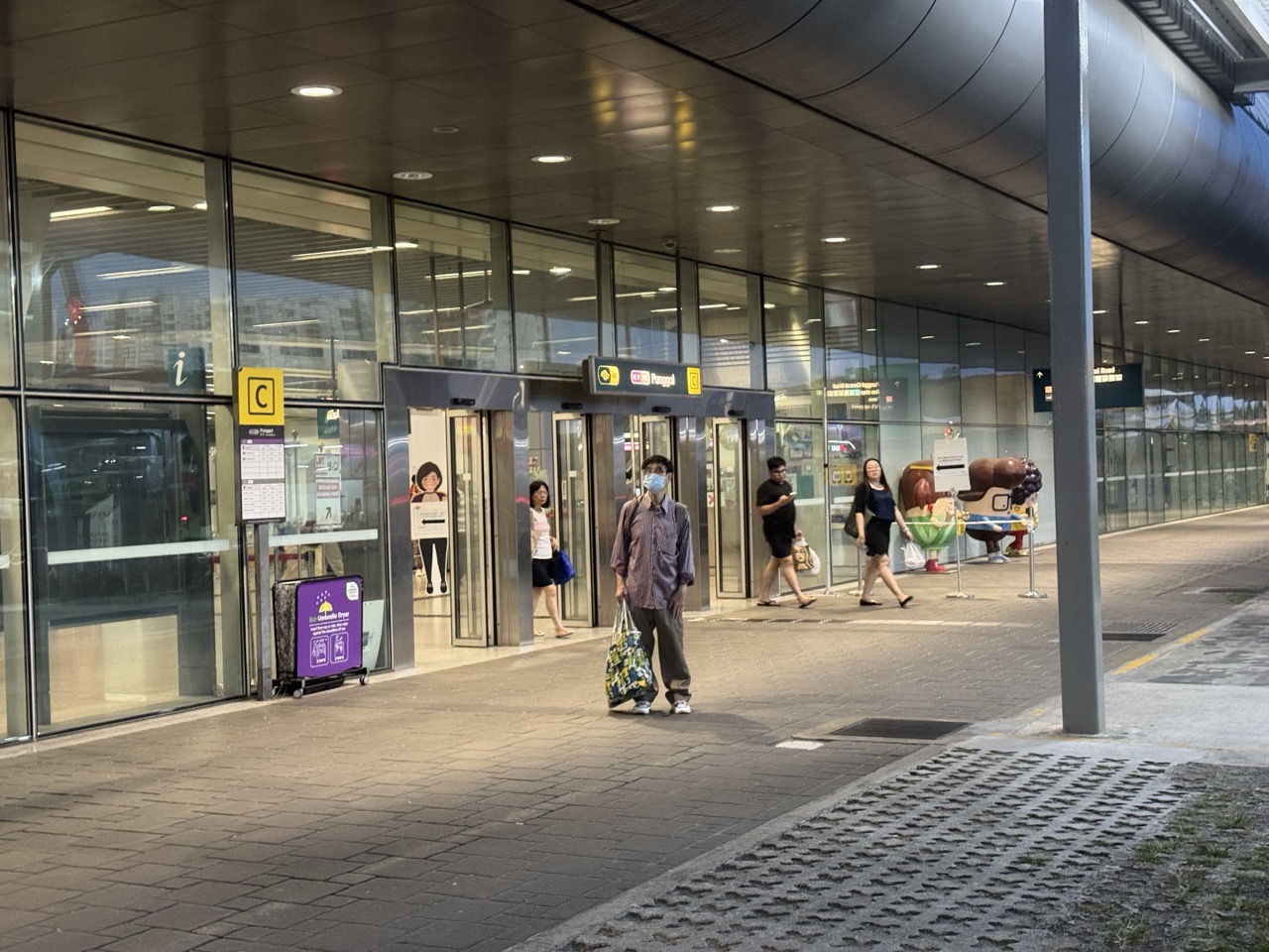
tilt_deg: -0.3
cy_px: 476
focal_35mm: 48
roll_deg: +1.5
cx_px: 634
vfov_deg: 30.3
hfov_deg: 39.7
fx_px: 1760
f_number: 1.78
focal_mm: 6.76
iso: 320
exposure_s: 1/33
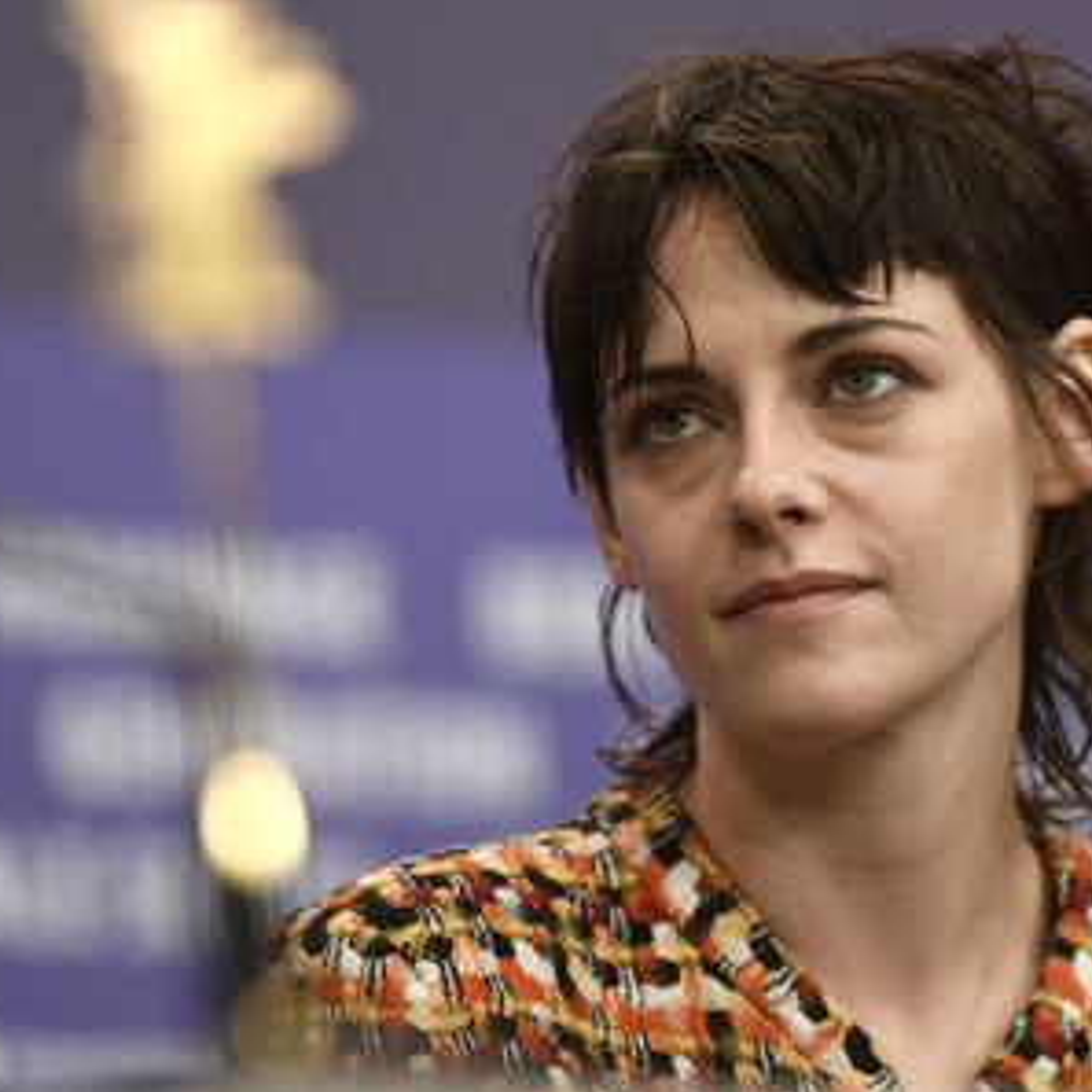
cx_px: 597
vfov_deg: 6.8
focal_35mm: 258
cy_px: 548
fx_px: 9208
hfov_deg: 6.8
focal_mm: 200
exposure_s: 1/400
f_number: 3.2
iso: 1000
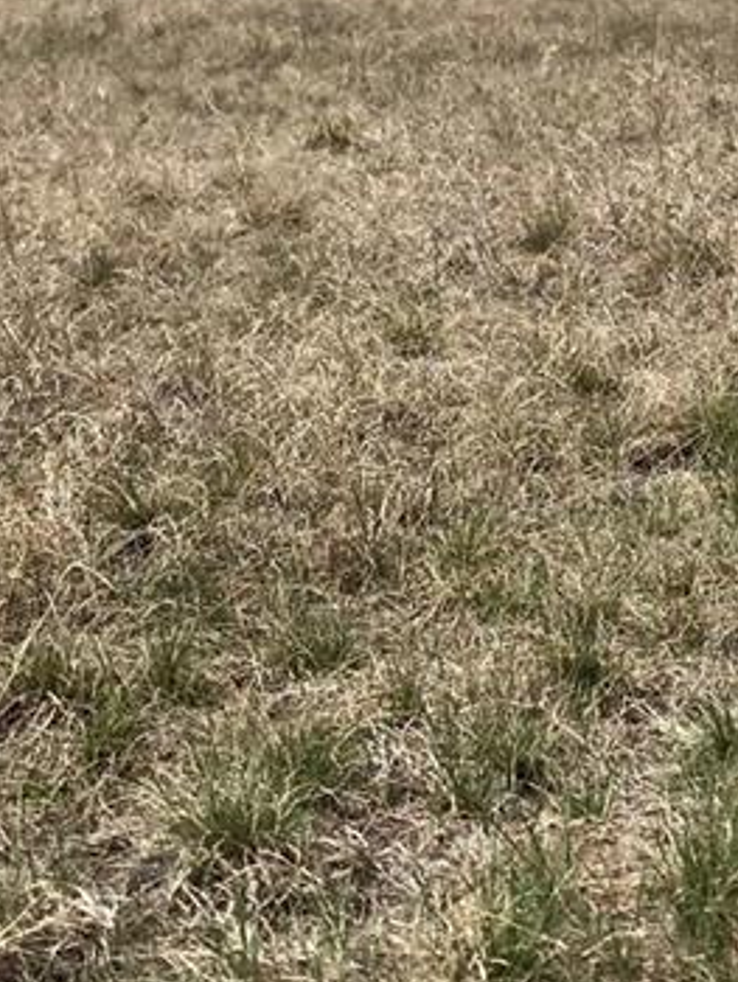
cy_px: 126
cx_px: 657
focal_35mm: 96
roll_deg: +1.5
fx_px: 2726
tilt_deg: -2.8
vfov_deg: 20.1
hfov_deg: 15.3
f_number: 1.8
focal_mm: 3.99
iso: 25
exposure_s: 1/4367
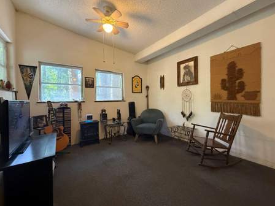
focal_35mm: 15
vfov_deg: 81.7
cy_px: 100
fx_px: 119
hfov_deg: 98.1
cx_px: 142
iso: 500
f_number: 2.2
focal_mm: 2.22
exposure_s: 1/60
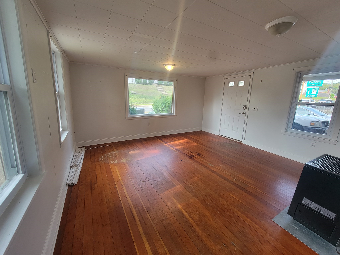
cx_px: 170
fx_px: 128
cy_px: 128
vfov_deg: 89.9
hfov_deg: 106.2
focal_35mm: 13
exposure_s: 1/60
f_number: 2.2
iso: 80
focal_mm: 2.2
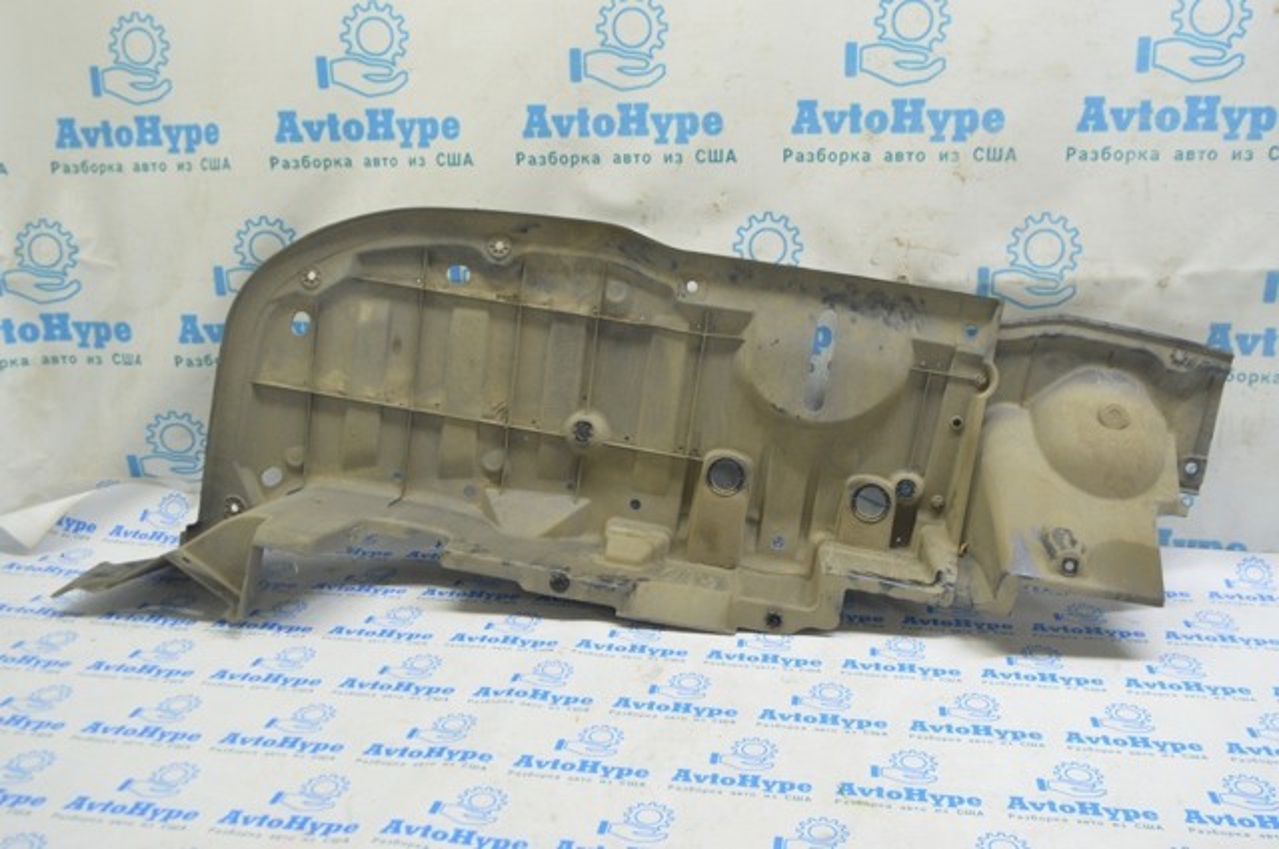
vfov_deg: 39.9
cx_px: 640
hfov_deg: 57.3
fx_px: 1171
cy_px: 424
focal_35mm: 33
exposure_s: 1/15
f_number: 5.6
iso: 400
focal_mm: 22
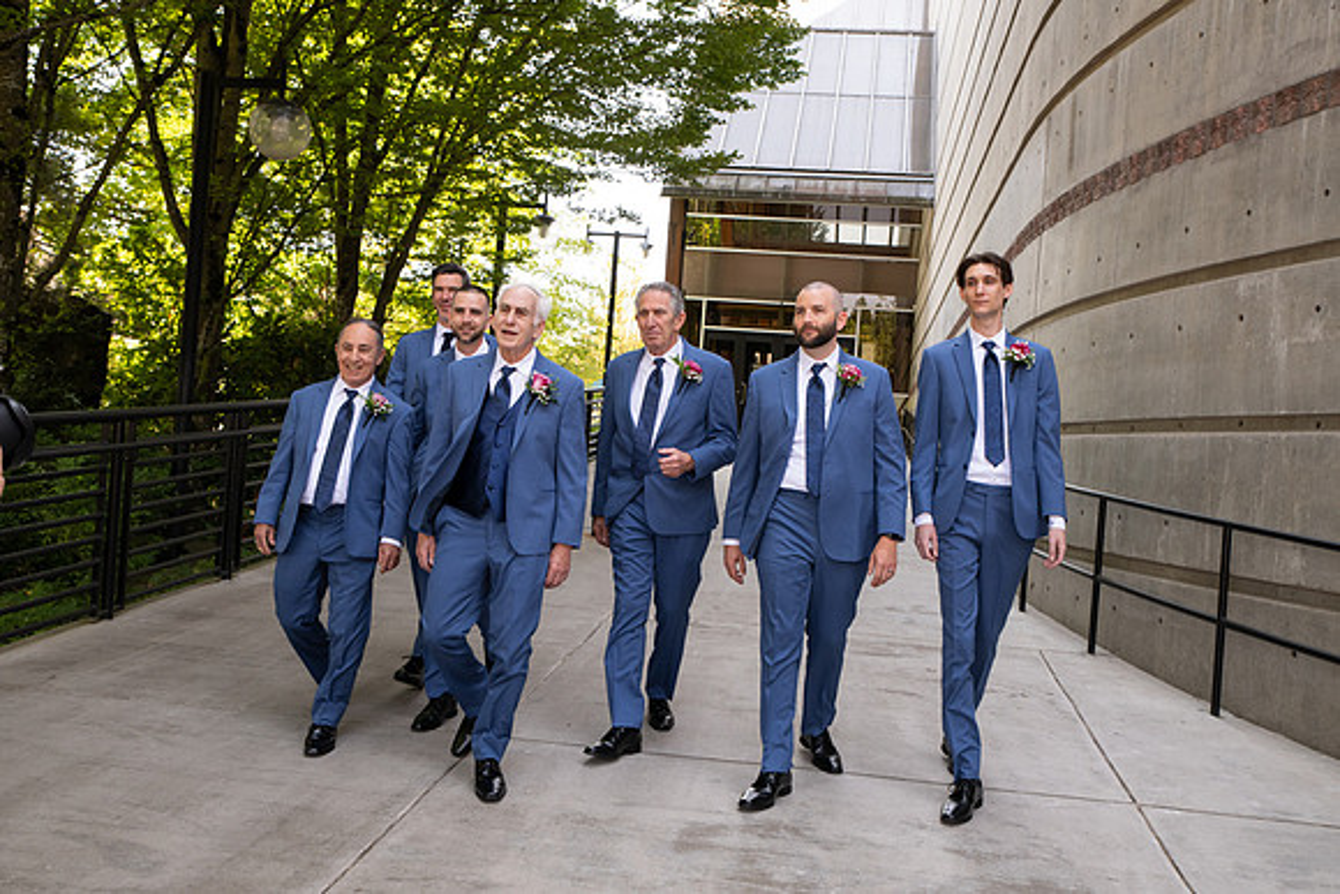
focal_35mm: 35
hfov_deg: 54.4
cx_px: 670
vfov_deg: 37.9
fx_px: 1303
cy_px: 447
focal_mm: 35
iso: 1600
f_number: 6.3
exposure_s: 1/400
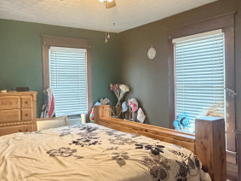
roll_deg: +1.6
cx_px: 86
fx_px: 230
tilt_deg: -0.1
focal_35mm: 33
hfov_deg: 54.6
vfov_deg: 42.9
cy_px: 86
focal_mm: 2.22
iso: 640
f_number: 2.2
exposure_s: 1/60
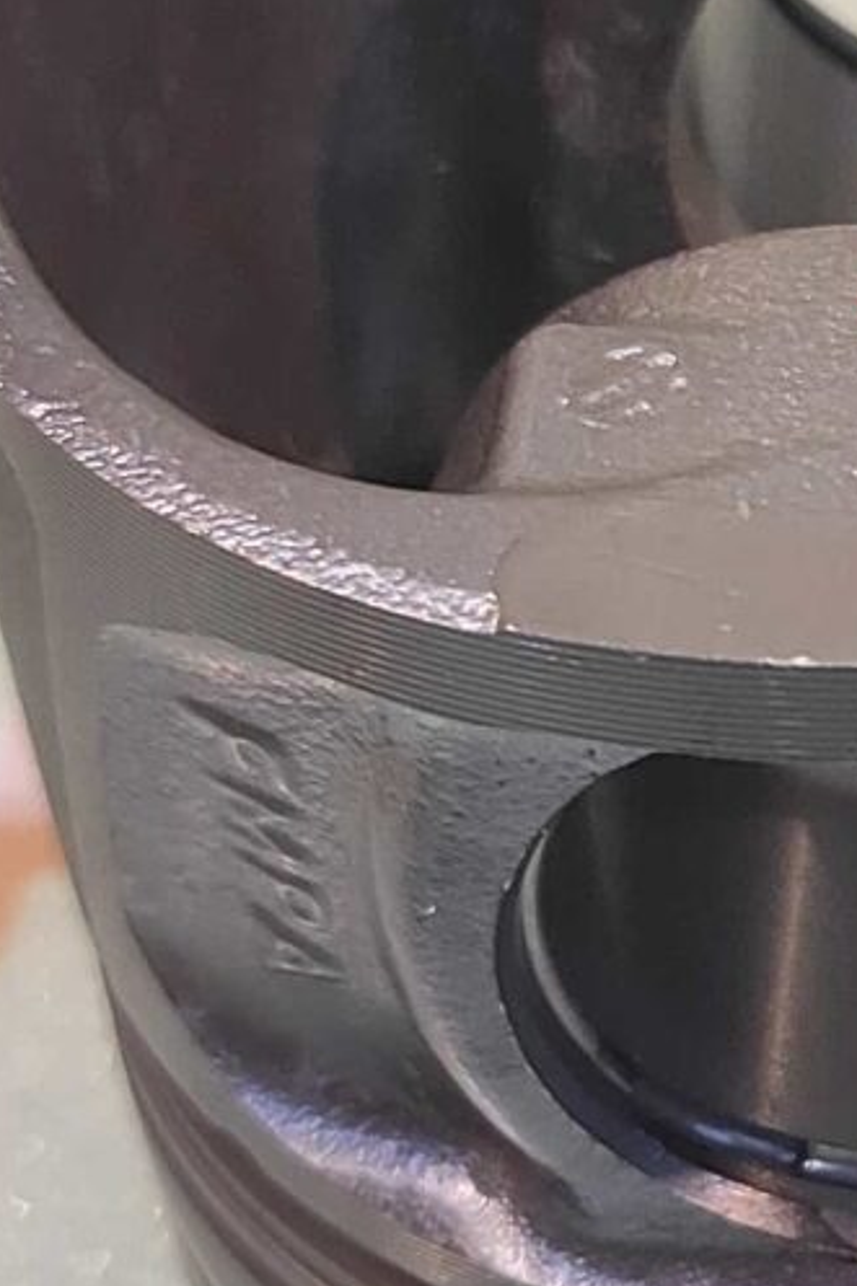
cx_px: 1468
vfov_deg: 22.4
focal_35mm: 91
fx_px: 3251
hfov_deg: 13.7
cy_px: 637
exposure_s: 1/33
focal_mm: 4.74
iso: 202
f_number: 1.79
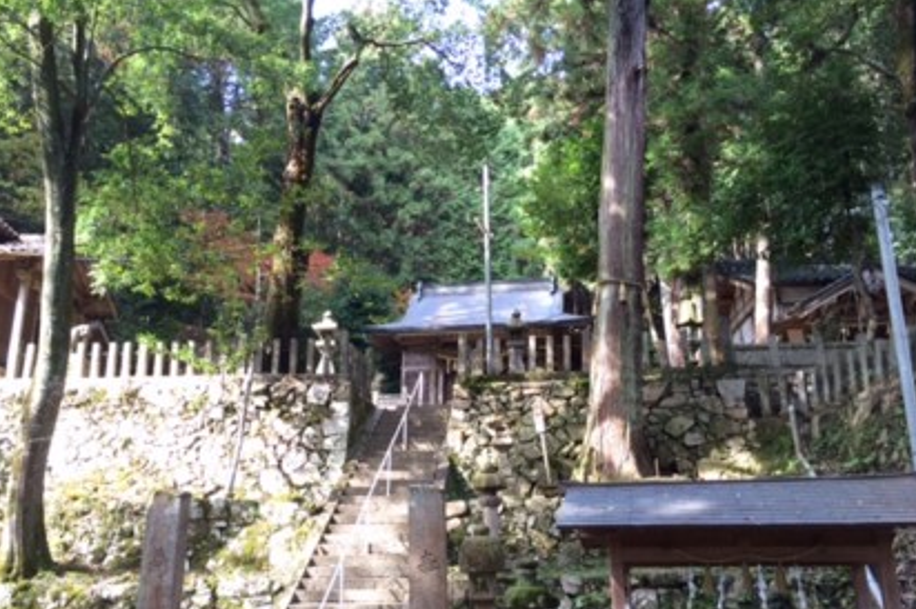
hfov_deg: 57.2
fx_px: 839
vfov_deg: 39.9
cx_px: 425
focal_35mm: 33
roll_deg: +1.3
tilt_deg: +16.7
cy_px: 336
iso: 32
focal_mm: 4.15
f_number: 2.2
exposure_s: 1/40
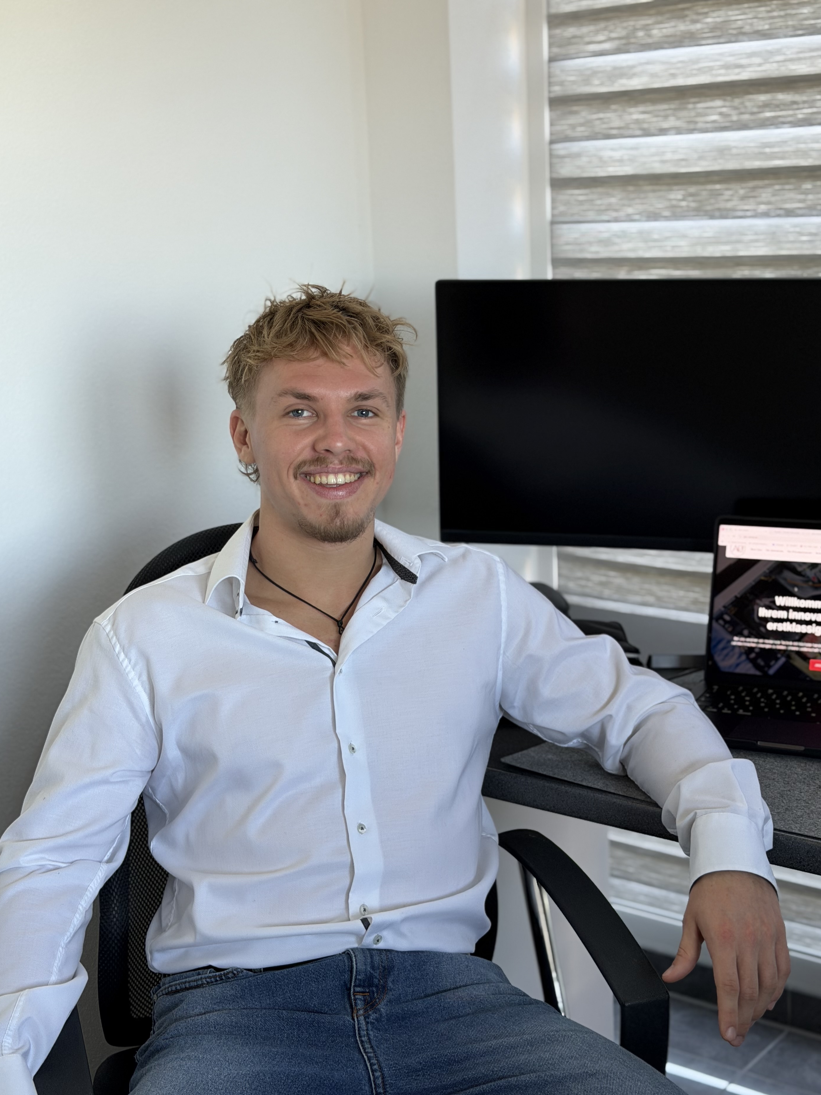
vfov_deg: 36.8
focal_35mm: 52
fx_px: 1645
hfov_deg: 28.0
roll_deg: +2.6
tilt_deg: -13.4
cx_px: 432
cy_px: 593
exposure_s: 1/60
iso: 100
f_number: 1.78
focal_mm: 6.76
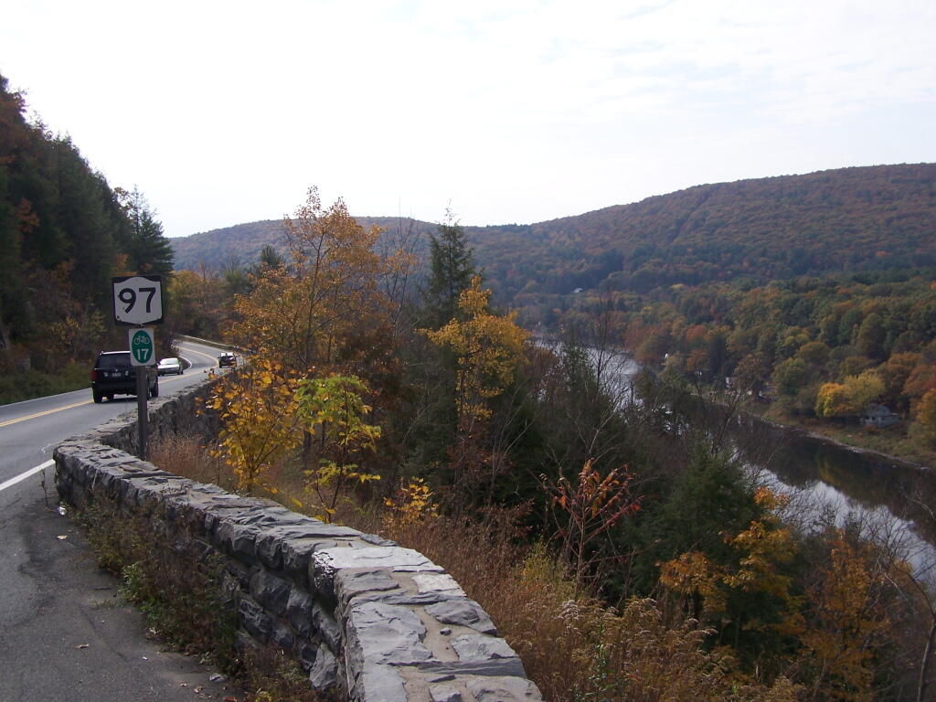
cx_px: 468
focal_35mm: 38
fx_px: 1028
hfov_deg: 49.0
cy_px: 351
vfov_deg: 37.7
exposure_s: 1/800
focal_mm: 6.3
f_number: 4
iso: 80
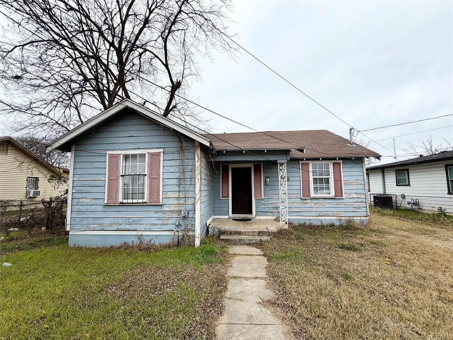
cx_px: 226
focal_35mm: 14
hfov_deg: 102.1
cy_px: 170
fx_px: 183
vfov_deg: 85.7
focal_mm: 2.22
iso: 40
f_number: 2.2
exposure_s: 1/631
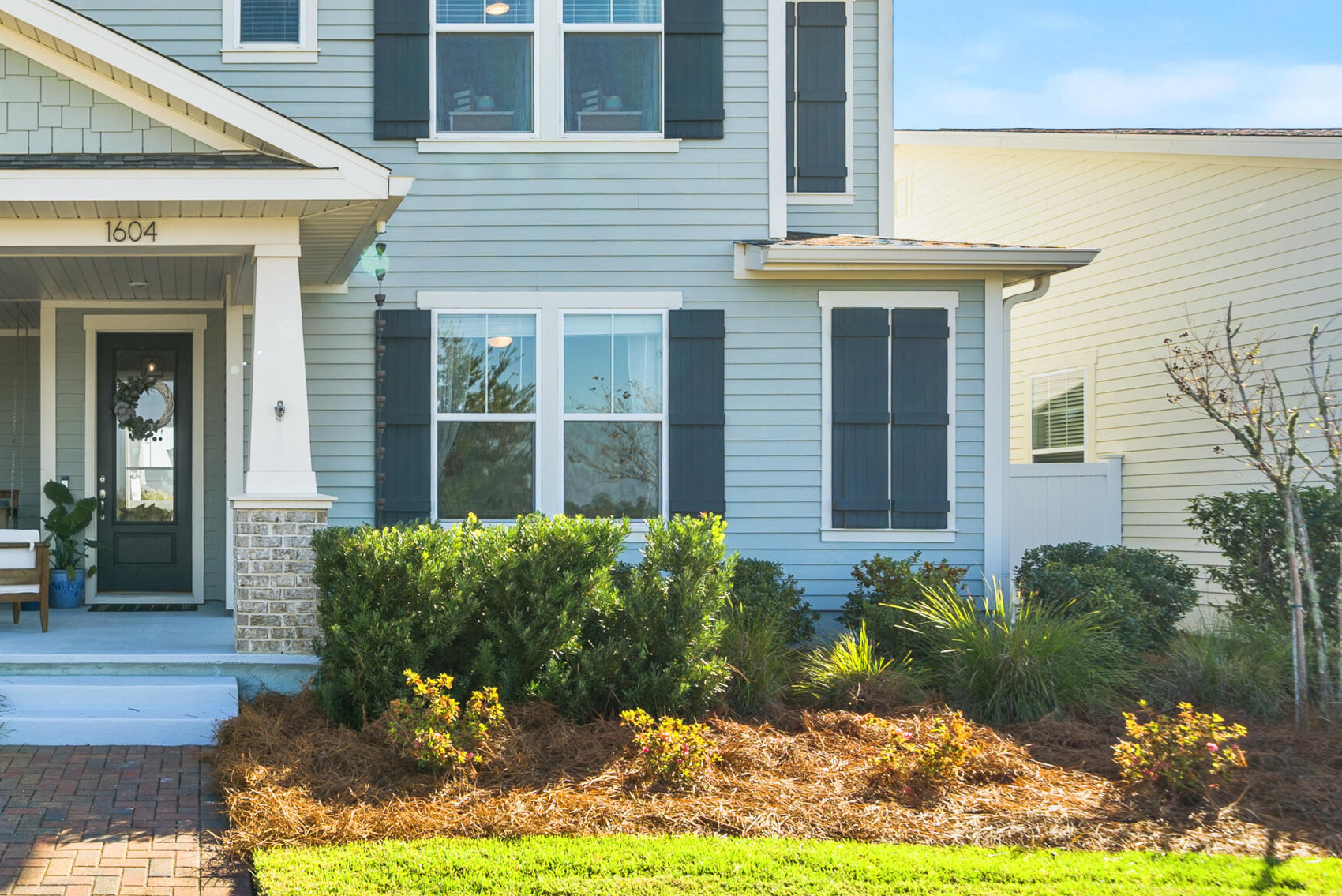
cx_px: 202
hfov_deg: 55.8
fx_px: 1119
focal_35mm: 30
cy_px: 354
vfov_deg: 43.4
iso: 40
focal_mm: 17
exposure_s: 1/60
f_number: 7.1
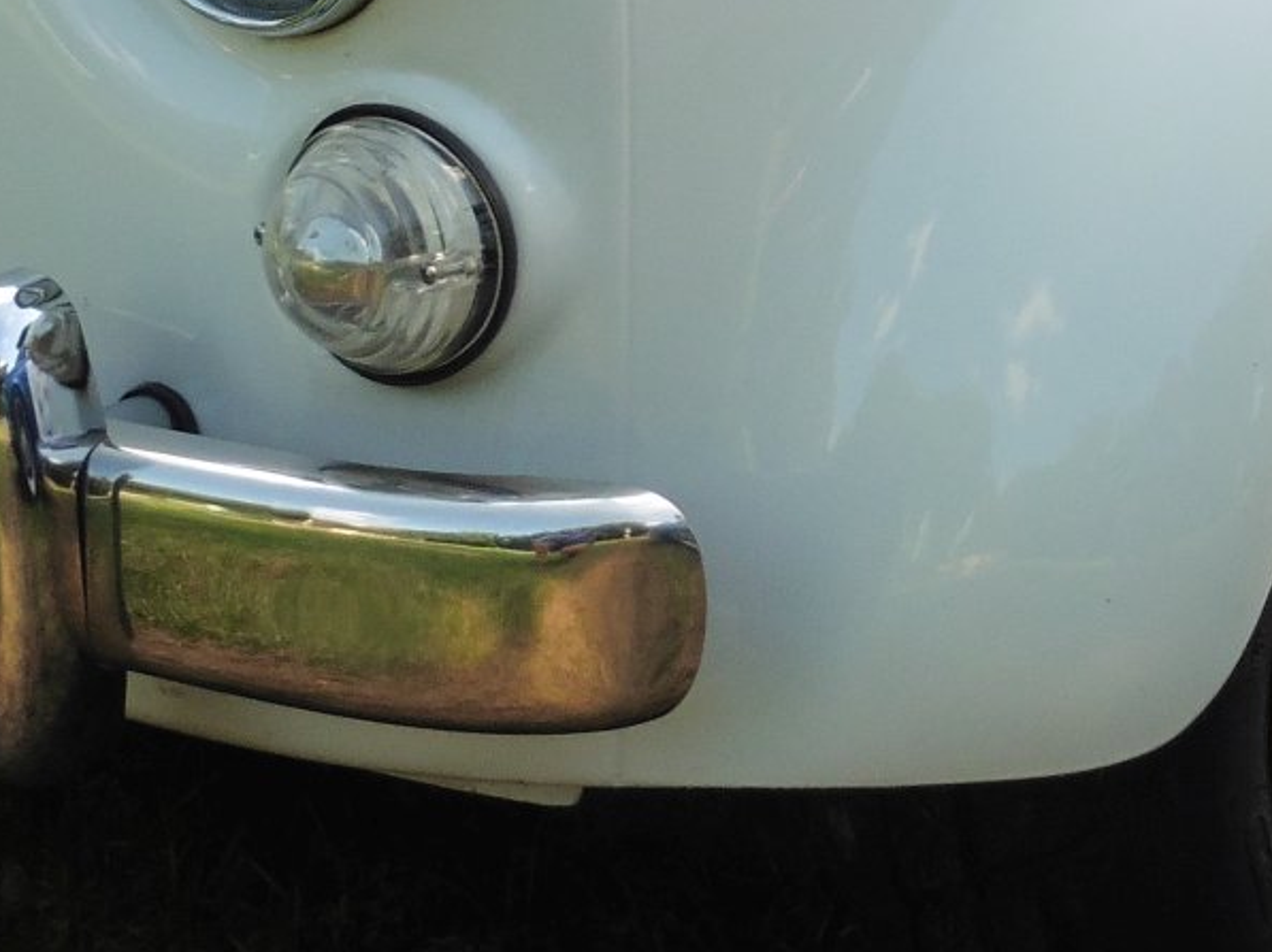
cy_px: -204
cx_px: 1076
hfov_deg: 18.8
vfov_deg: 13.9
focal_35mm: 103
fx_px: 3783
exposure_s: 1/200
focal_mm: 5.4
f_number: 4.5
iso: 100
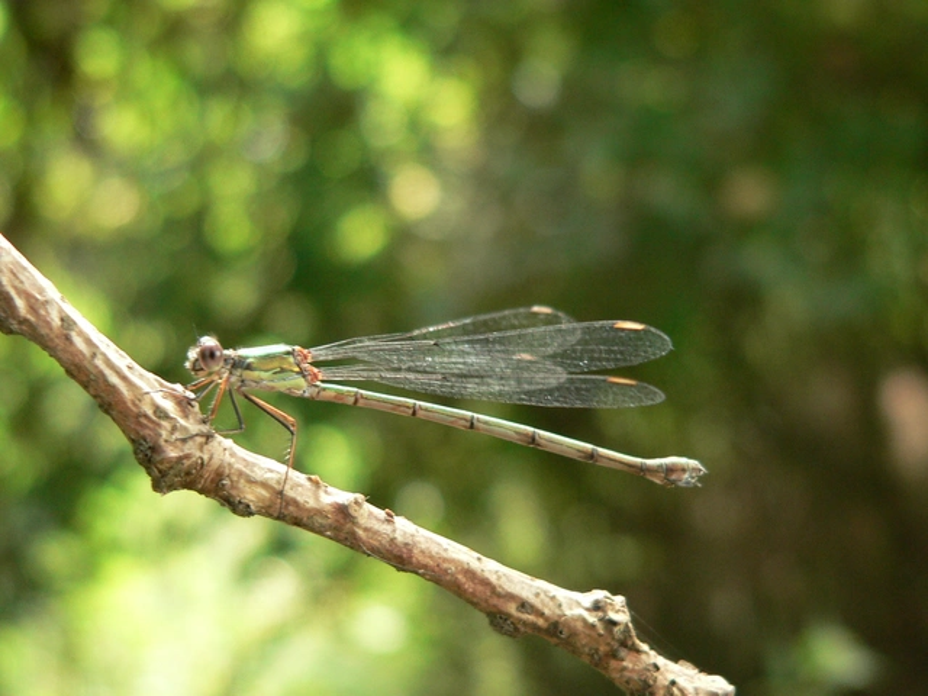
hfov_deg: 29.4
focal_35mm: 66
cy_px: 348
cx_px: 464
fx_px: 1769
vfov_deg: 22.3
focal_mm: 11
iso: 200
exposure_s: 1/60
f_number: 2.8
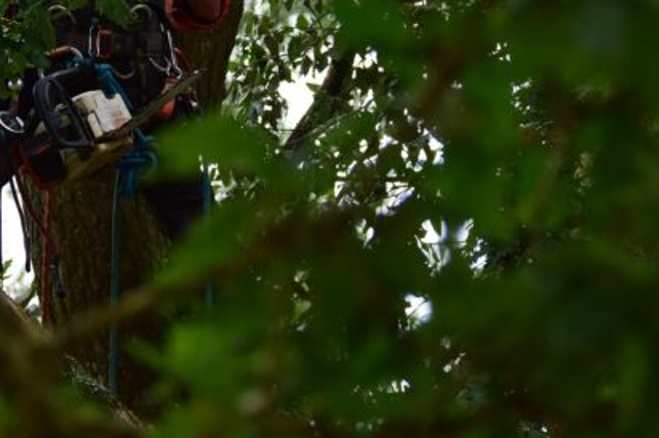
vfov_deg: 4.7
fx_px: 5376
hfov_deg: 7.0
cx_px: 82
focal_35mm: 294
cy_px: 77
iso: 400
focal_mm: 105
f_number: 5.6
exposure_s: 1/500
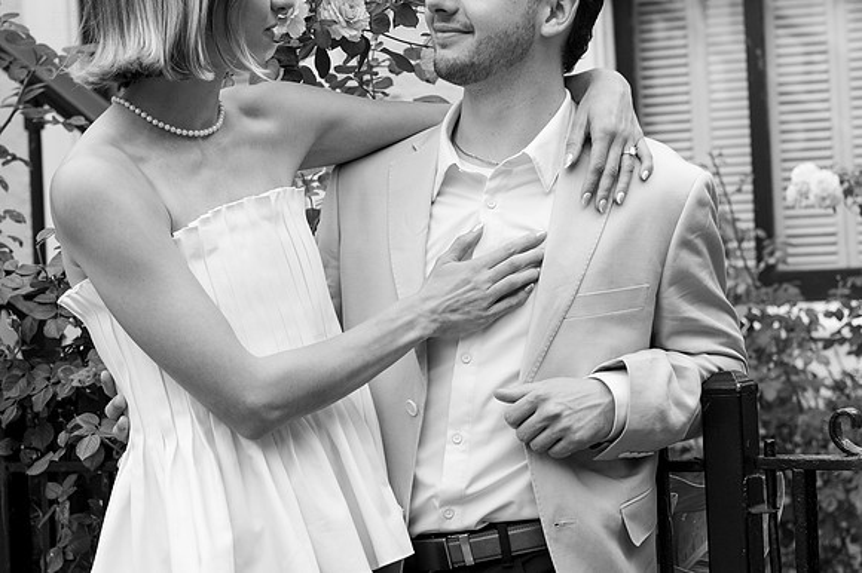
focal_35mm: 112
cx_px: 367
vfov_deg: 12.3
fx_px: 2670
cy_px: 260
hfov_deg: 18.3
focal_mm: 50
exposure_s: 1/500
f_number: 3.5
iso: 500
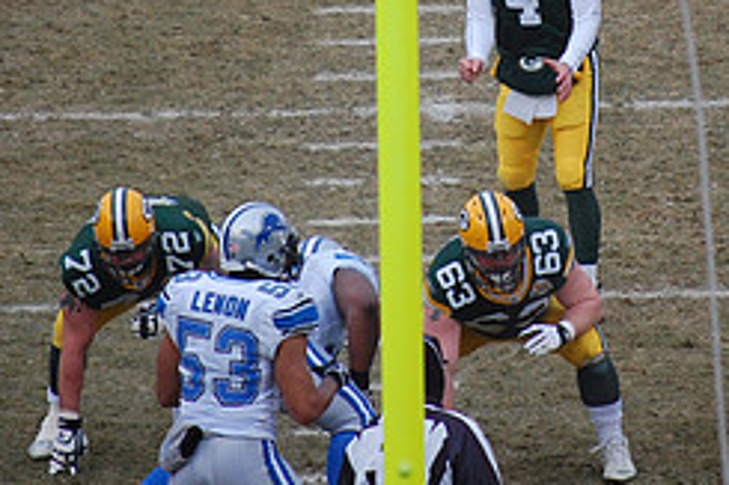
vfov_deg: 1.9
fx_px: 14367
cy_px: -9
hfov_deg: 2.9
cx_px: 494
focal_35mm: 710
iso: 800
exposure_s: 1/1250
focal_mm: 200
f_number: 5.6
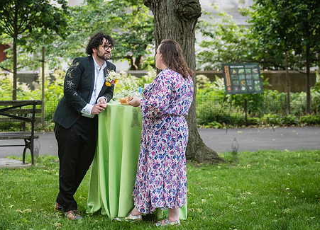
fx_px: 1194
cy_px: 96
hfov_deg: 15.2
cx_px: 94
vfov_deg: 11.0
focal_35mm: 131
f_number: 4
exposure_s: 1/400
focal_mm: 86
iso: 1000
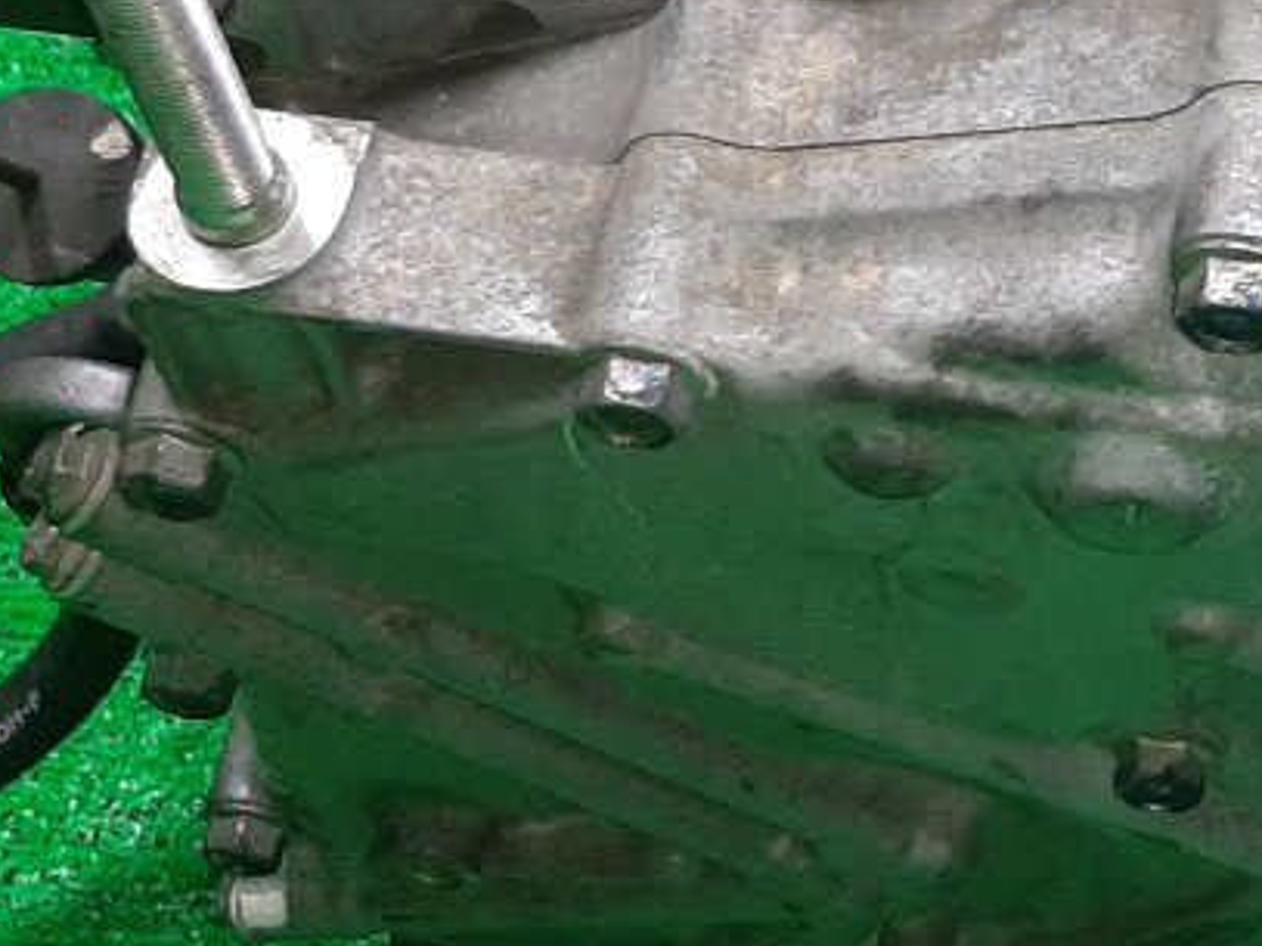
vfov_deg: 16.0
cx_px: 1448
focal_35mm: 92
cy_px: 220
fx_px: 3353
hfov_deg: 20.2
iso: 128
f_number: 1.7
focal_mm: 3.93
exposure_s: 1/50
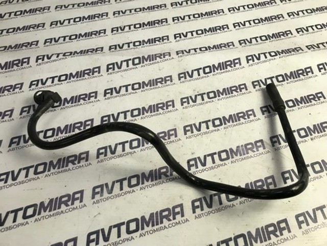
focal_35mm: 28
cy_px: 123
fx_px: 265
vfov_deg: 49.7
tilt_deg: -55.6
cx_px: 164
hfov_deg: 63.4
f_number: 1.8
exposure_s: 1/33
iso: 32
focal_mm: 3.99
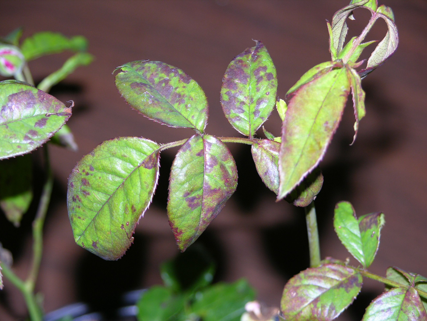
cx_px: 214
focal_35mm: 160
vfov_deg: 9.3
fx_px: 1974
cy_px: 160
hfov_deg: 12.3
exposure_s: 1/253
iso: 50
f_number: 3.9
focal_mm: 41.1
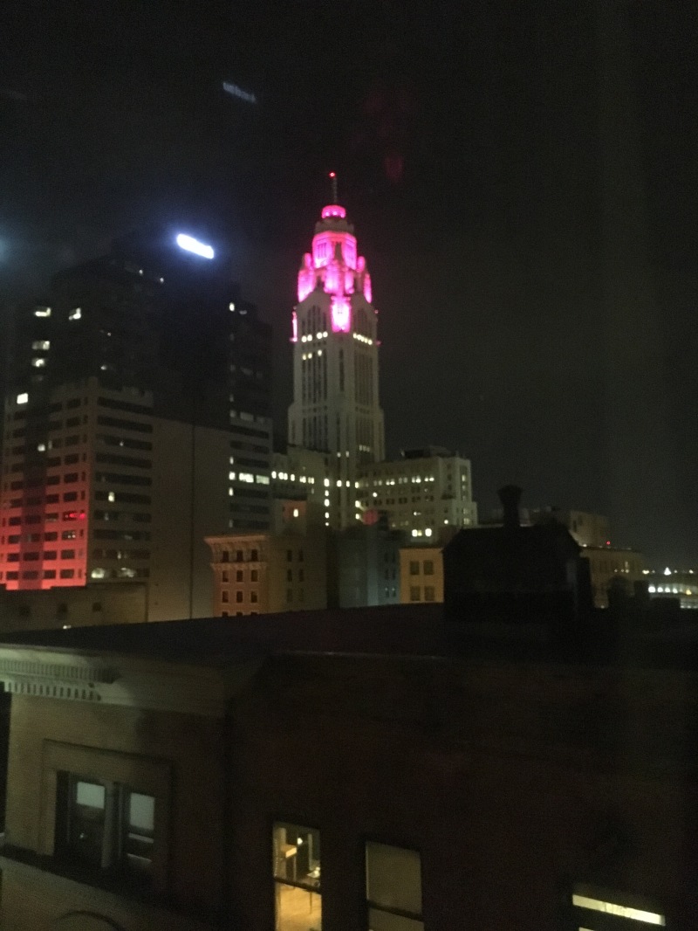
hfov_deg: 48.2
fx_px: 779
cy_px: 466
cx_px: 349
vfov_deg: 61.6
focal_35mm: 29
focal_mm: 4.15
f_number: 2.2
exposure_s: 1/15
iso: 2000
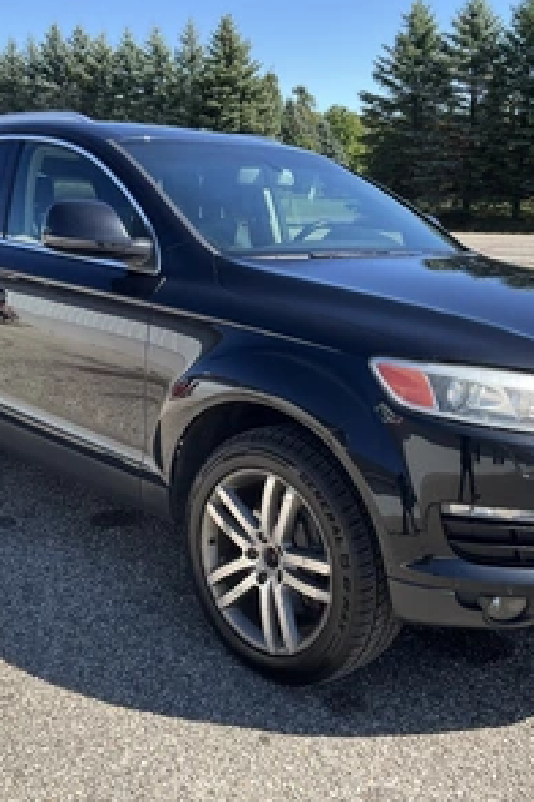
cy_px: 401
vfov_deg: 47.4
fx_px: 912
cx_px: 264
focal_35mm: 41
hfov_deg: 32.6
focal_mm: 3
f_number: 1.8
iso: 25
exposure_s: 1/739
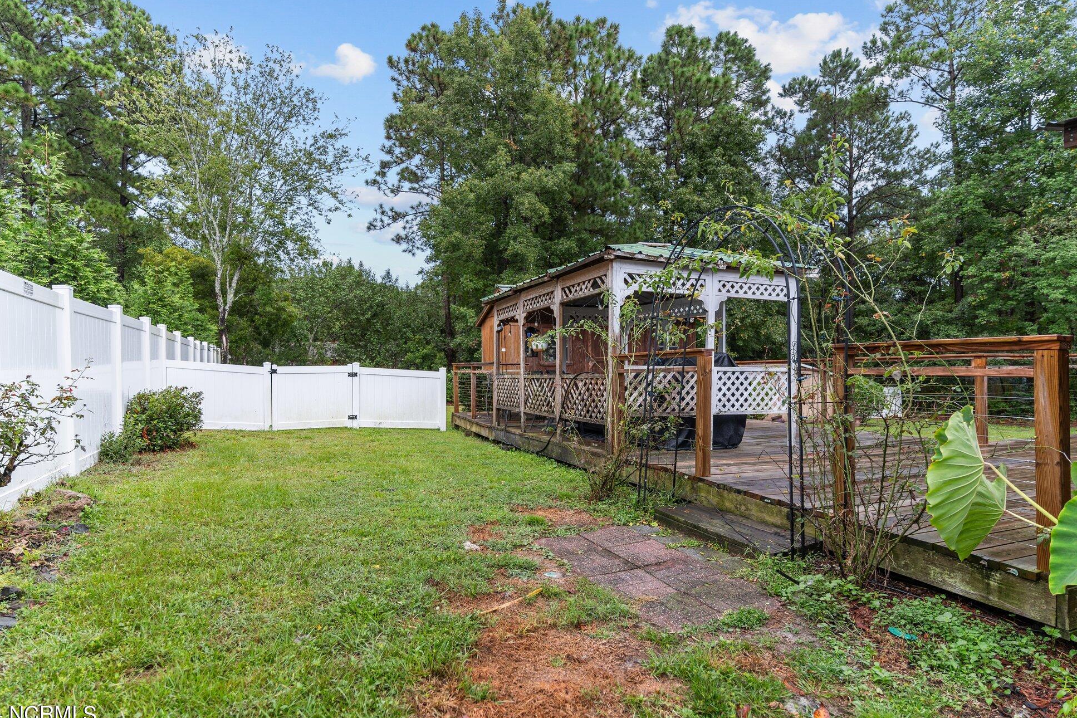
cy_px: 368
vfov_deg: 67.4
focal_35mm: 18
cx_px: 507
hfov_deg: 89.9
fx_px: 538
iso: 125
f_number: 2.8
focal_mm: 17
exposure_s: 1/400
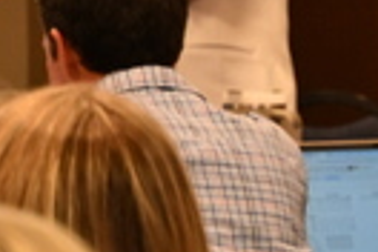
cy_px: -42
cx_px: -1065
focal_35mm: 817
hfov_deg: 2.5
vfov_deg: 1.7
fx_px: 8578
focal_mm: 105
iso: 1400
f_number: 7.1
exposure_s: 1/30
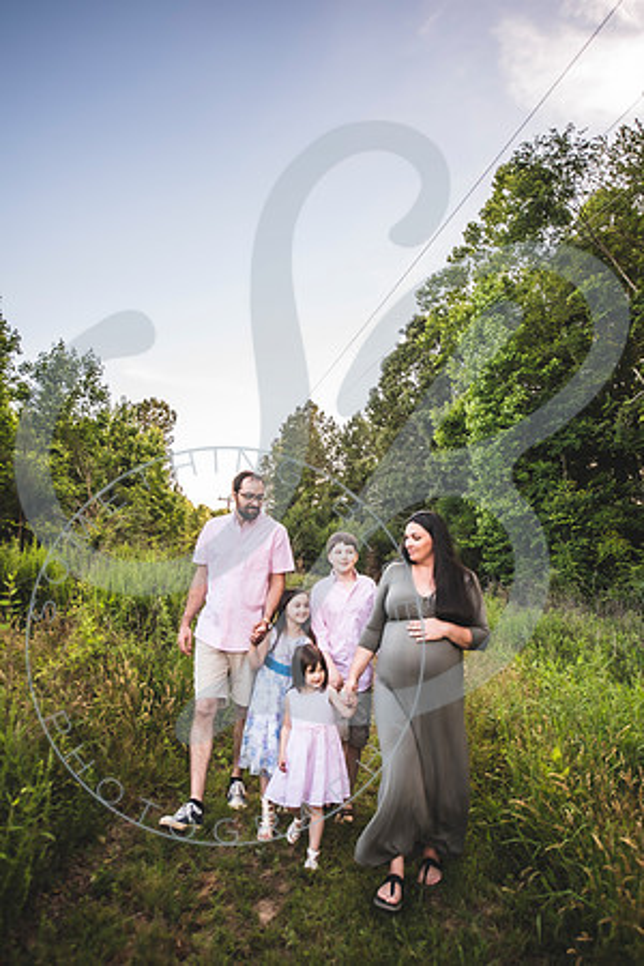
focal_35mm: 24
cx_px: 322
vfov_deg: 73.7
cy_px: 483
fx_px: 644
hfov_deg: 53.1
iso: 100
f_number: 2.8
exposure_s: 1/125
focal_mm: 24
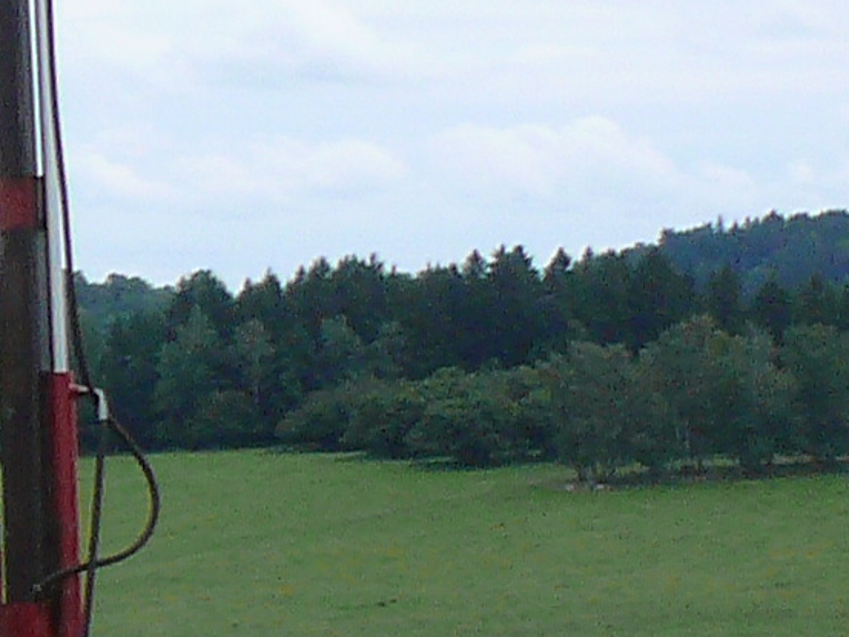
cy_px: 404
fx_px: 5667
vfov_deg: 6.4
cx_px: -1910
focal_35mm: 231
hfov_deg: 7.3
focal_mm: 7.4
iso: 100
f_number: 8
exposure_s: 1/200
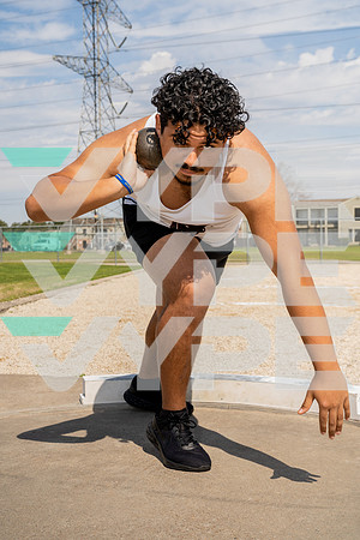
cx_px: 180
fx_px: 750
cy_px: 270
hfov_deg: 27.0
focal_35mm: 50
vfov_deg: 39.6
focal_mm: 50
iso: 100
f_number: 8
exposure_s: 1/250
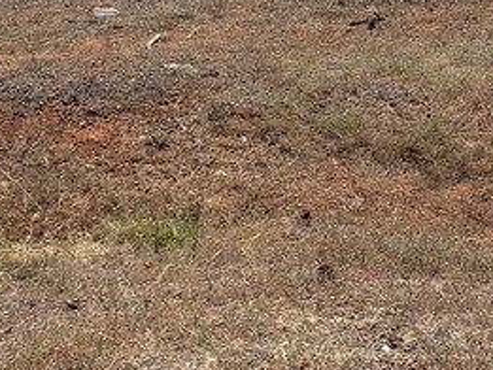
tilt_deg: +0.0
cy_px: -193
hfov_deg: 19.2
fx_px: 1453
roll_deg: +2.2
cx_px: 338
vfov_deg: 13.6
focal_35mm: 102
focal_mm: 5.96
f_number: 1.6
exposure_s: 1/6993
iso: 50
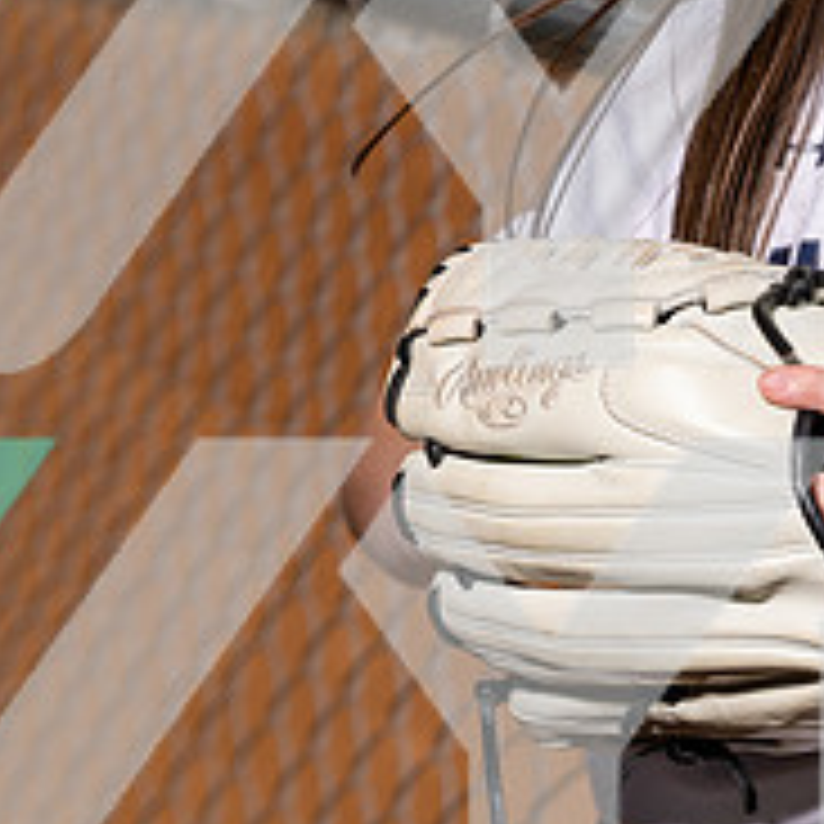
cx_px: 747
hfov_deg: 10.6
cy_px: 133
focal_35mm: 164
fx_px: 4417
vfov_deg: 10.6
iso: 100
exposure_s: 1/1250
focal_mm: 61
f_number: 4
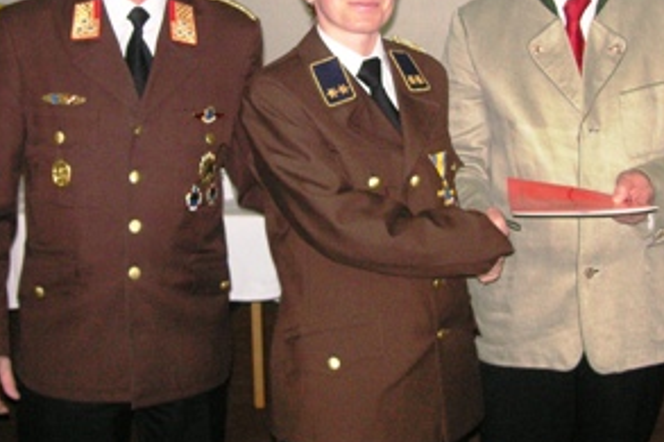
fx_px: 1161
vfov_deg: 21.4
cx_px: 360
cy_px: 118
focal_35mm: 63
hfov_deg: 31.9
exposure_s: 1/45
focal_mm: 6.1
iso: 160
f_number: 2.8
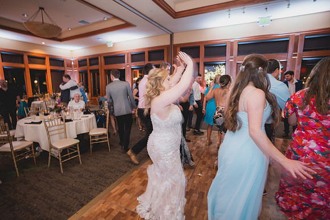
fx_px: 156
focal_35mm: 17
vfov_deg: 70.5
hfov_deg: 93.3
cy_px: 110
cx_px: 165
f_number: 2.8
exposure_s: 1/13
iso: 1000
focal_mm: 17
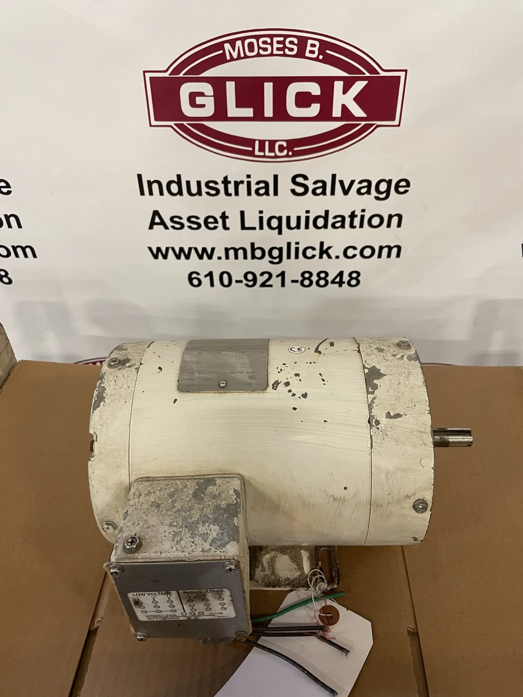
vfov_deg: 67.3
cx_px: 262
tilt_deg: -37.7
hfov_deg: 53.1
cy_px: 348
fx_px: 524
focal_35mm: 26
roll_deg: +1.5
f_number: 1.6
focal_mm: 4.2
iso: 320
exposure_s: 1/60
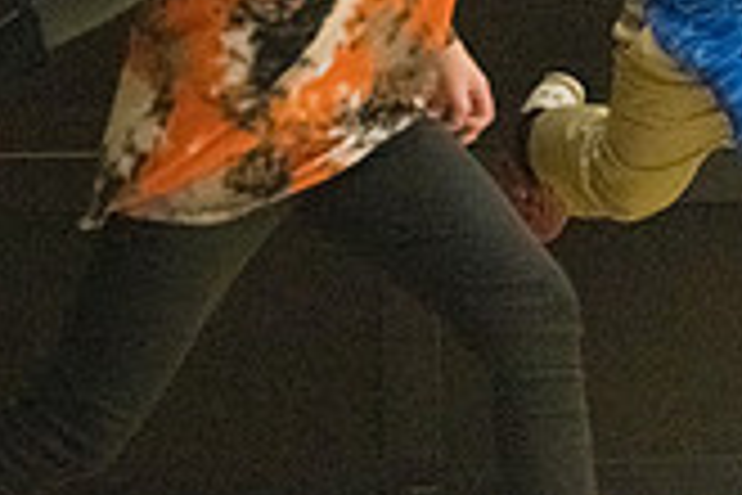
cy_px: 137
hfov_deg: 4.5
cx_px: 1075
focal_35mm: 458
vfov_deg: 3.0
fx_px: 9439
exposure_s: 1/1000
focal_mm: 130
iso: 10000
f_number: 4.5
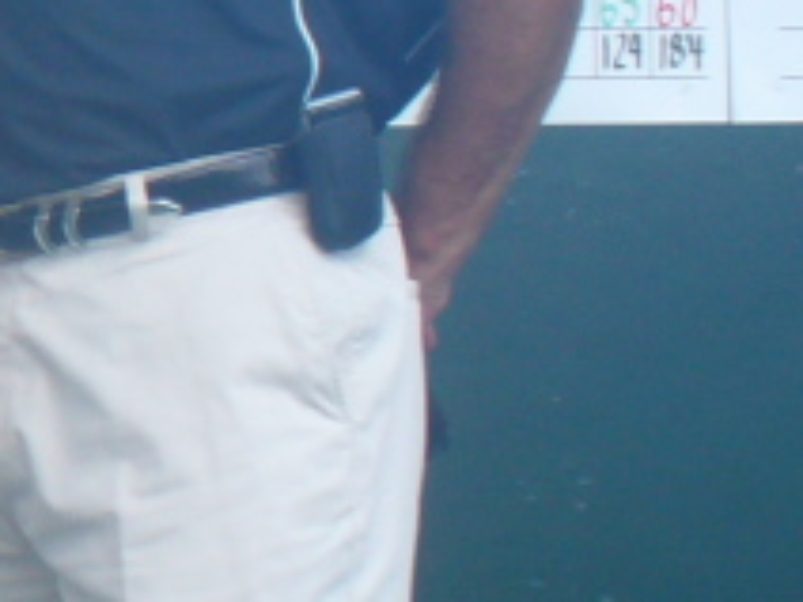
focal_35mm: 179
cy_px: -4
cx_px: -856
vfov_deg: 8.3
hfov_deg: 10.1
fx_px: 4152
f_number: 5.6
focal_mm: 6.1
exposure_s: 1/160
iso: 80
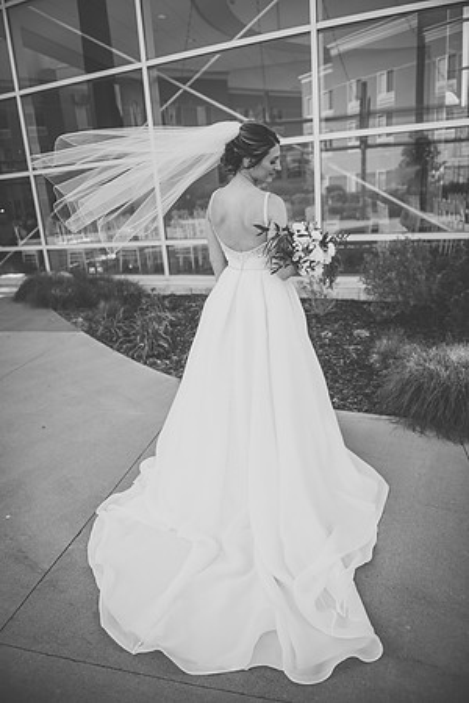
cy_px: 352
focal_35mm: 24
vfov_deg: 73.7
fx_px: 469
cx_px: 234
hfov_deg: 53.1
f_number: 2.8
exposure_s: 1/500
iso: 100
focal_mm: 24
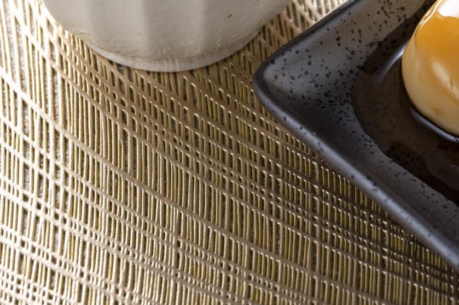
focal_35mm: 351
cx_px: 408
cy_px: -56
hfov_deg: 5.9
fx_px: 4474
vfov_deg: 3.9
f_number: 6.3
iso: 100
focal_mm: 115
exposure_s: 1/200
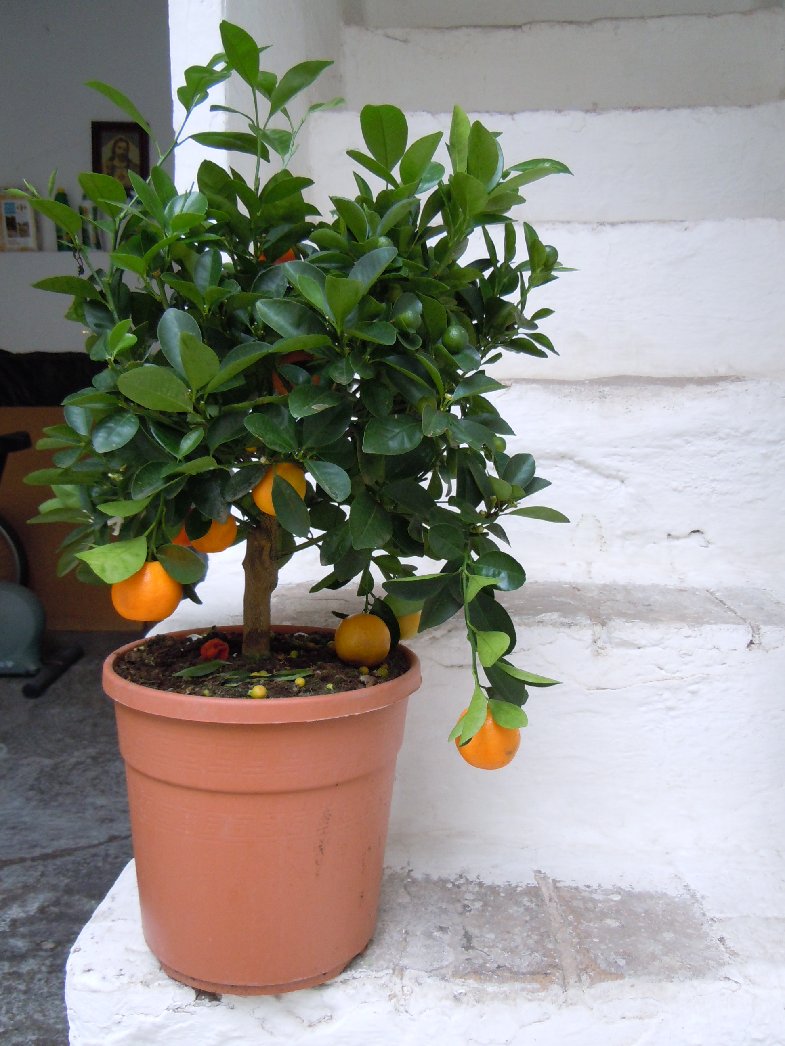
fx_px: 907
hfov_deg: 46.8
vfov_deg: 60.0
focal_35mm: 30
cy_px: 523
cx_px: 392
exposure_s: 1/60
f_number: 3.5
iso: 400
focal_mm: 5.4
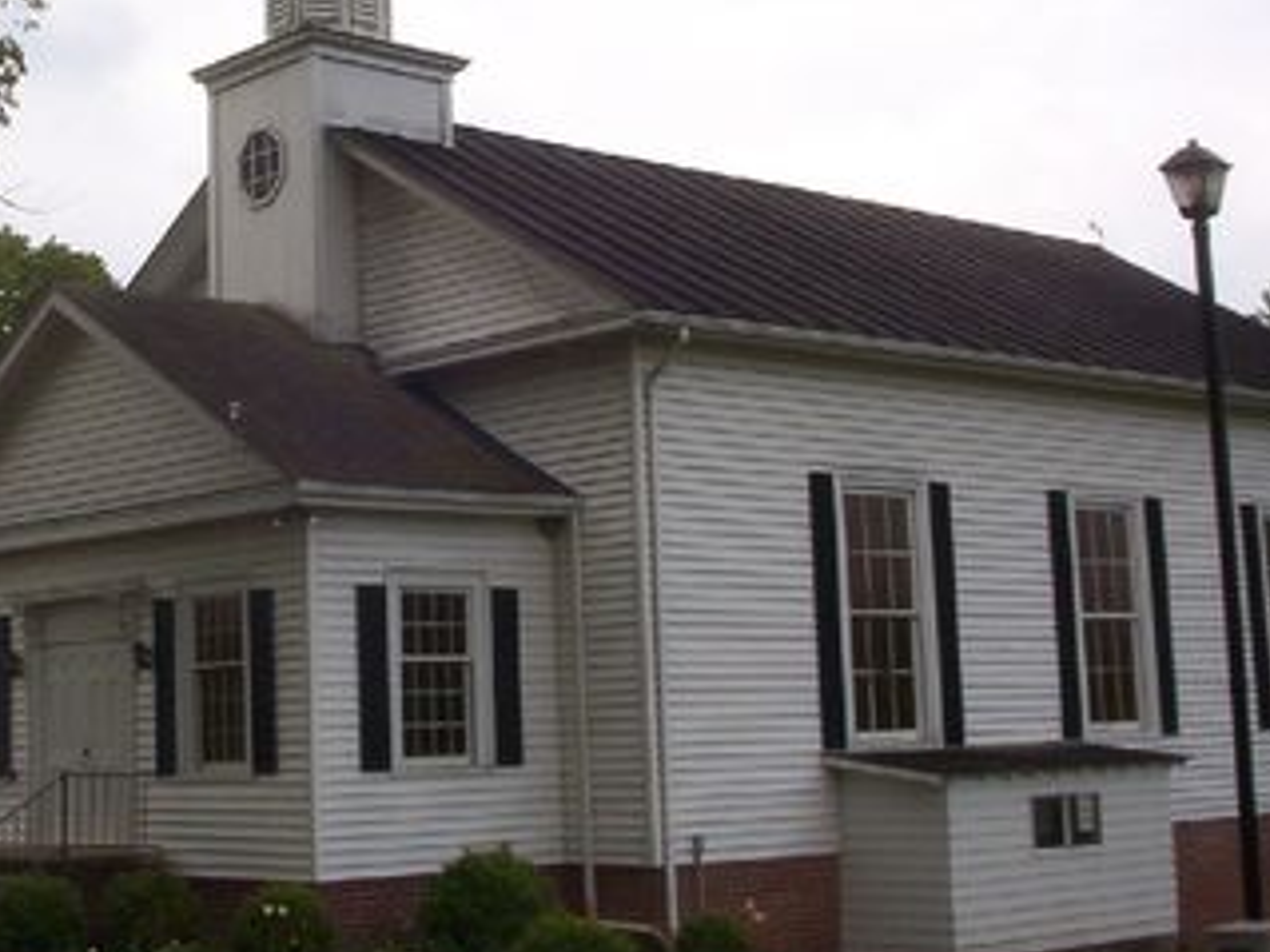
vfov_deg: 22.4
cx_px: 446
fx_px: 2384
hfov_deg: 29.7
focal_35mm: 65
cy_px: 269
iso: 100
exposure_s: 1/182
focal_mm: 6
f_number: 8
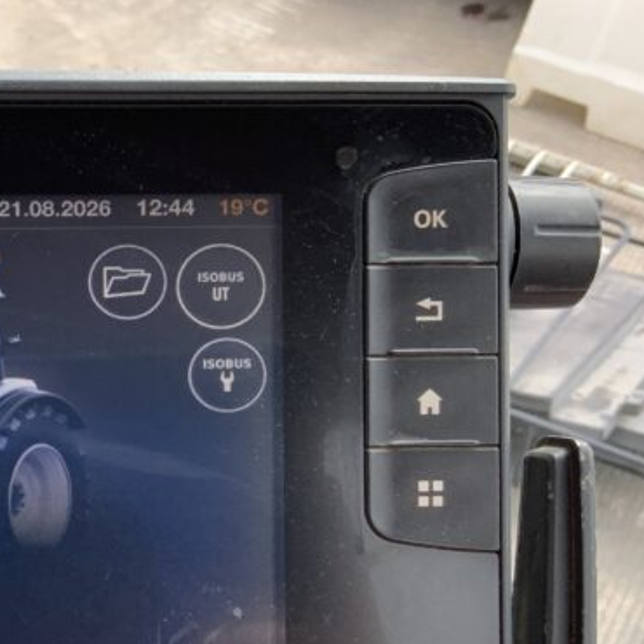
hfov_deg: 22.8
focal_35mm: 71
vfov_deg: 24.2
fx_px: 1494
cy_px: 440
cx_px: -73
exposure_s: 1/138
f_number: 1.8
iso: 16
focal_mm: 3
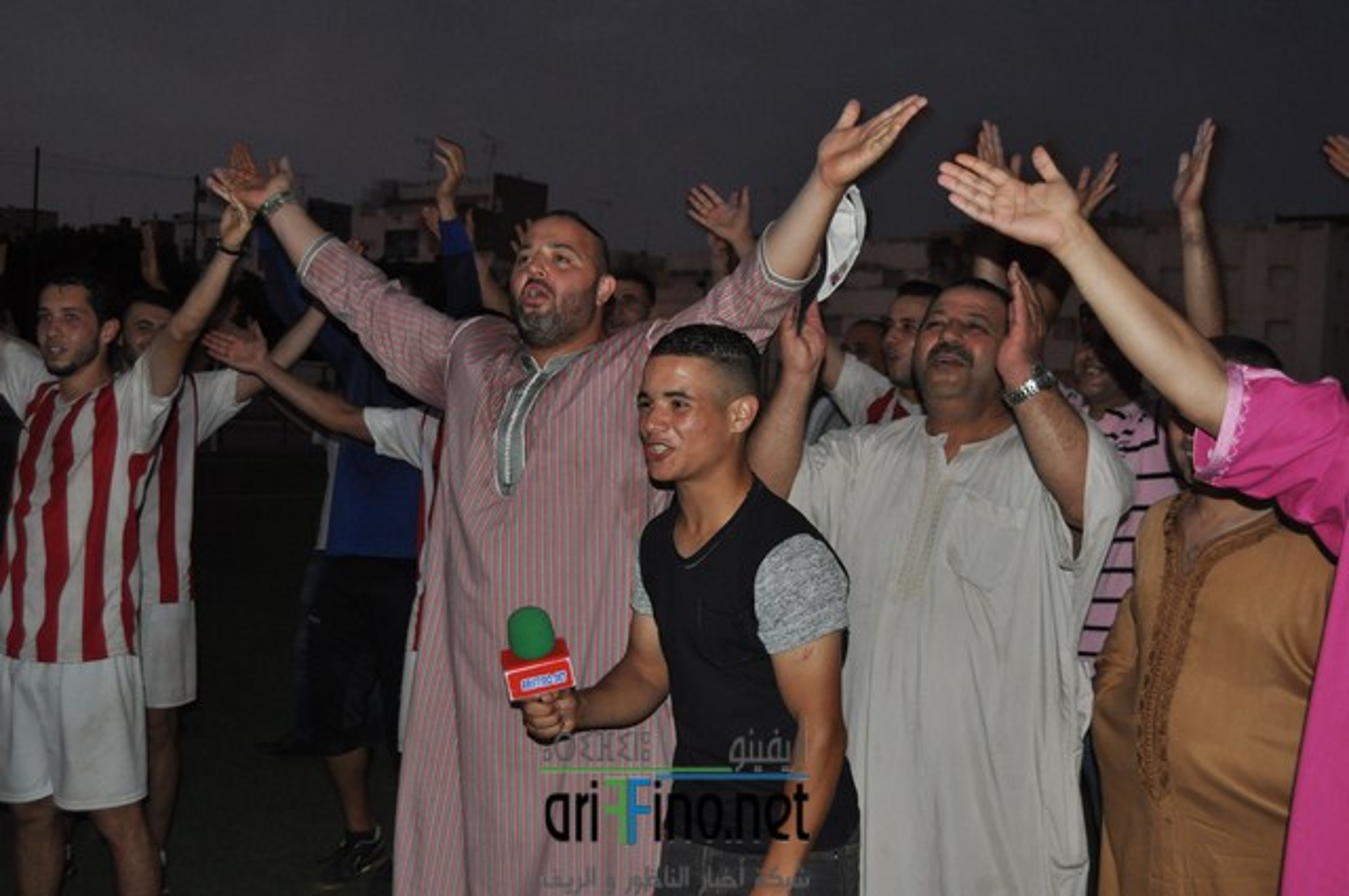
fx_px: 1572
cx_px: 674
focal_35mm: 42
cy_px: 448
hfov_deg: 46.5
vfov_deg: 31.8
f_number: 4
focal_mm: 28
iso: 800
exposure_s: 1/60
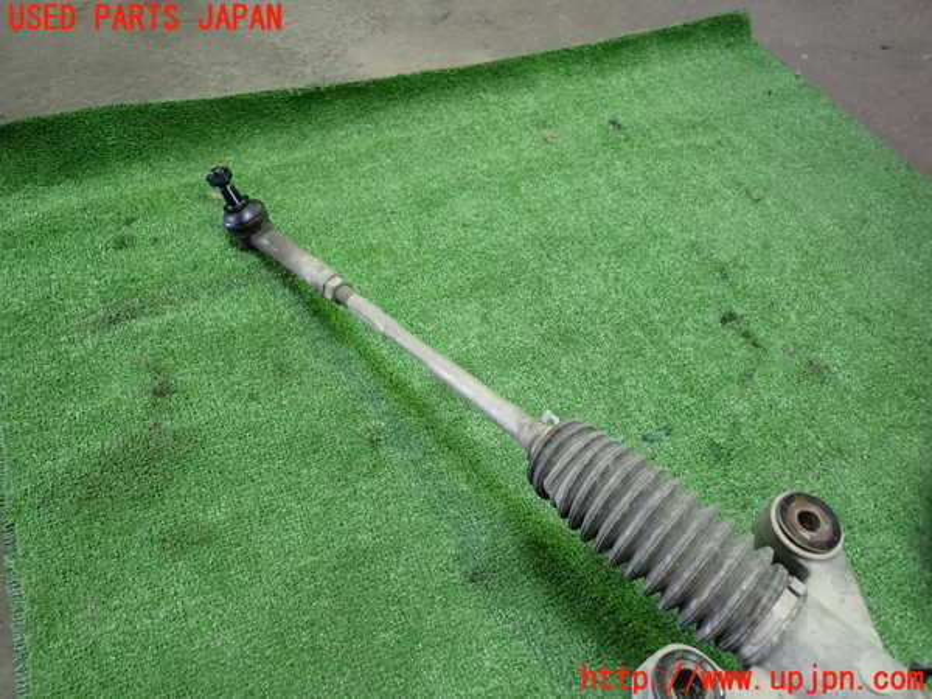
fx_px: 673
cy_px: 350
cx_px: 466
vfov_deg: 54.9
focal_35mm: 25
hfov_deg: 69.4
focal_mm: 4.5
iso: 200
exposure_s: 1/40
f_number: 2
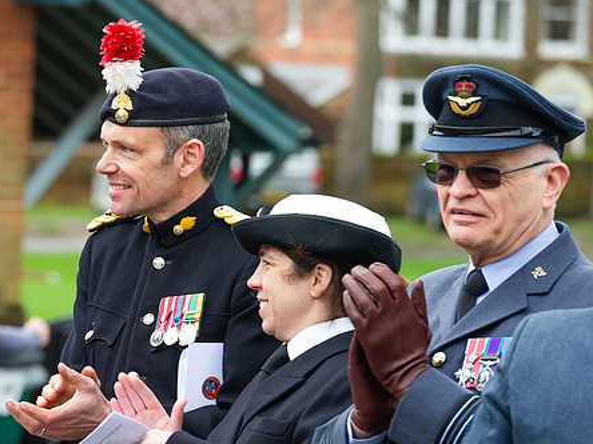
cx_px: 111
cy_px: 253
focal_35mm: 317
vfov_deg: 4.7
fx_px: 5430
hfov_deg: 6.2
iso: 800
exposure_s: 1/250
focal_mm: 200
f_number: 6.3
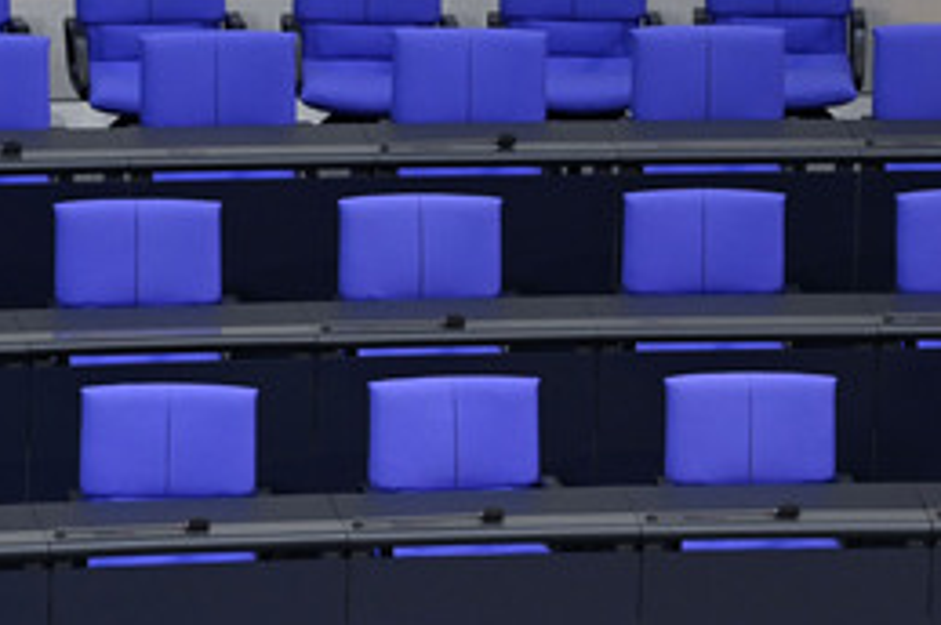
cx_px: 750
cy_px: 276
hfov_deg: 5.9
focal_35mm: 348
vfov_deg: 3.9
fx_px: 9085
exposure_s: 1/250
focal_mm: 200
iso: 8000
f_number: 5.6
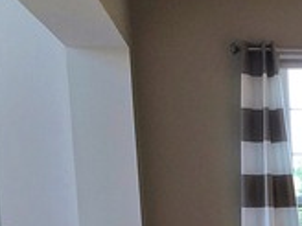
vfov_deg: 12.6
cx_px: 549
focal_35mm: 113
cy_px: 303
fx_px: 986
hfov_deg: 15.0
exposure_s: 1/60
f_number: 2.2
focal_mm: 4.15
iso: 50
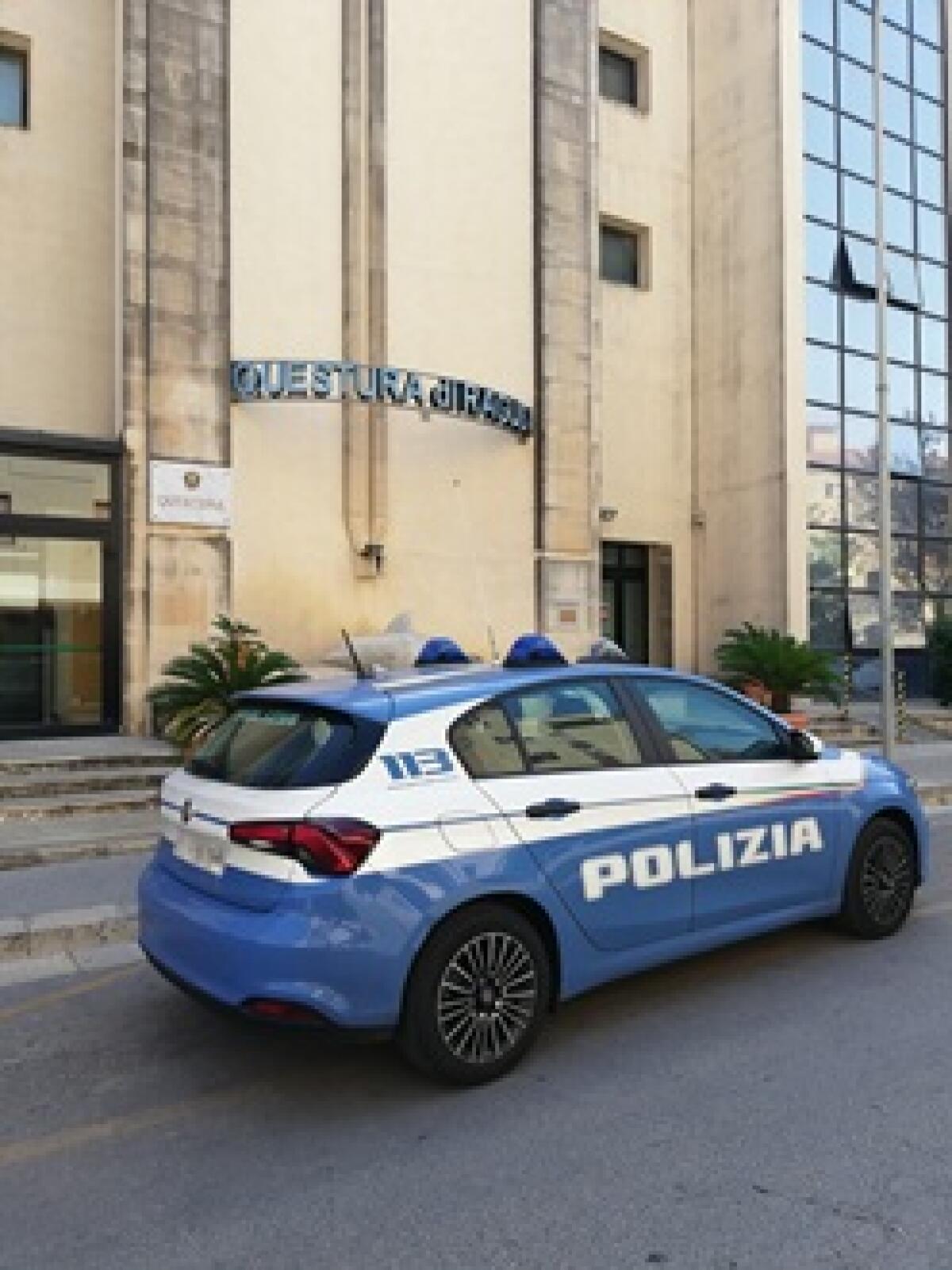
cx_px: 476
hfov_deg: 53.0
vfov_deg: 67.3
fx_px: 954
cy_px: 635
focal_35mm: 26
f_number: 2.2
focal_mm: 3.81
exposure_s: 1/335
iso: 50
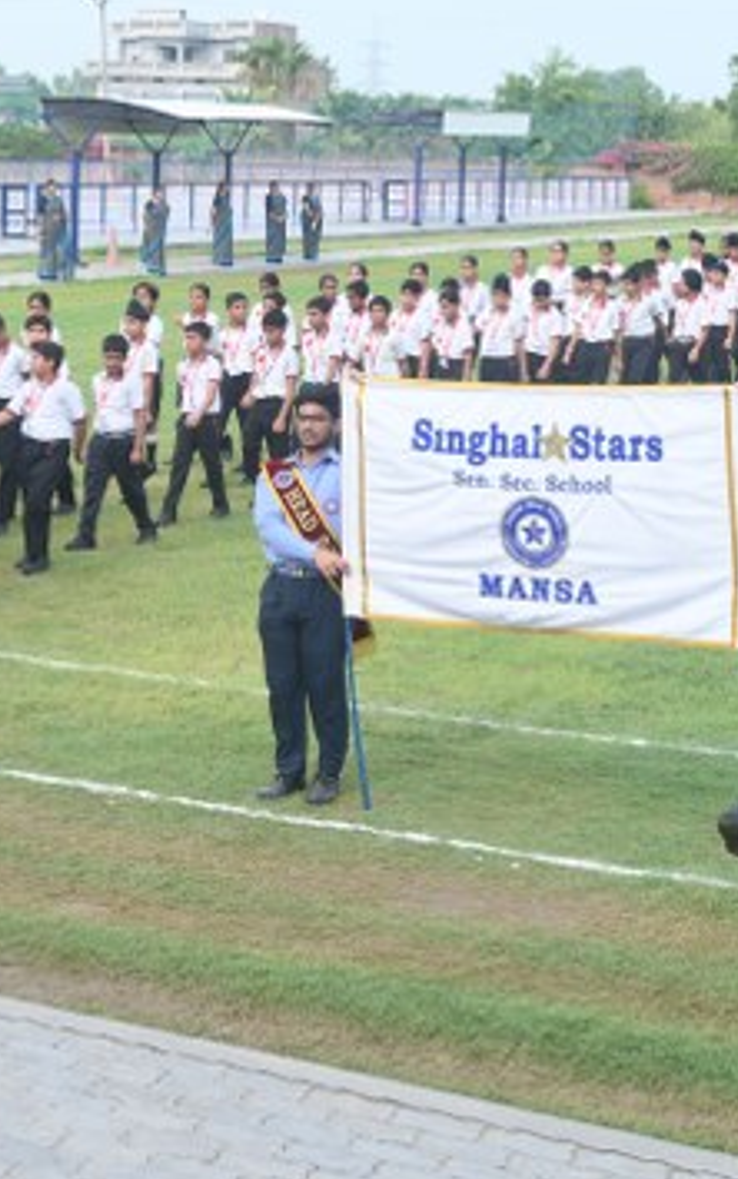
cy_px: 593
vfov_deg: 27.8
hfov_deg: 17.6
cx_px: 253
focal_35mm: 74
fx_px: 2380
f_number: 8
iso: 160
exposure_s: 1/125
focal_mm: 43
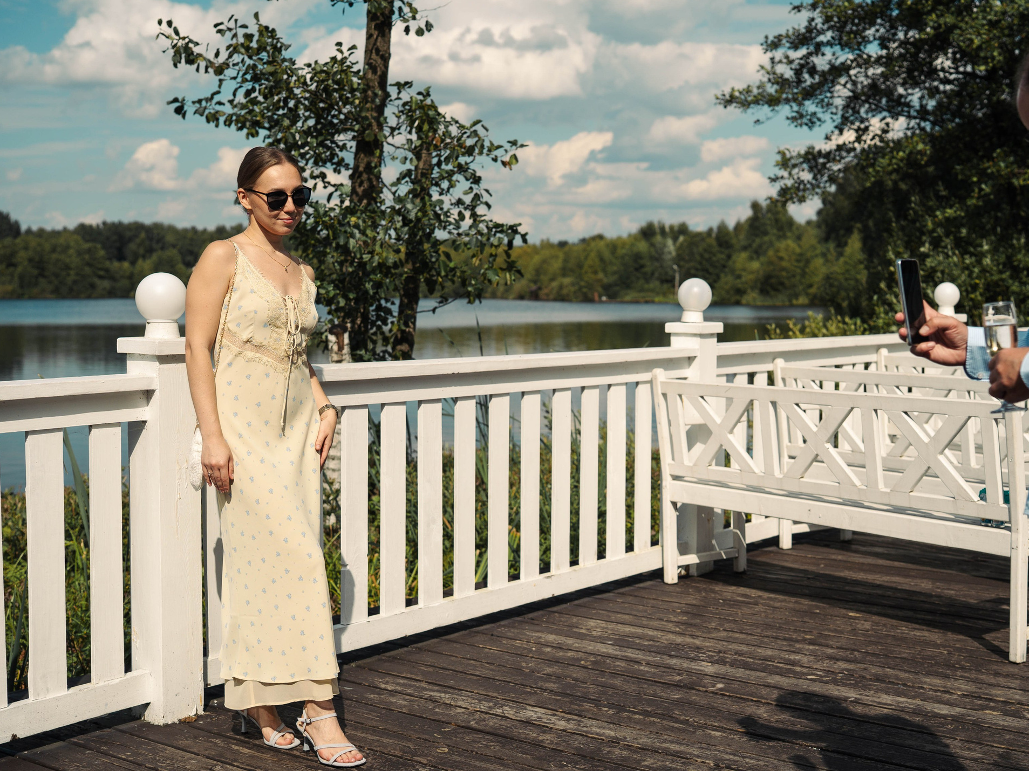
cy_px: 380
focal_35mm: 49
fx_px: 1456
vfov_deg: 29.7
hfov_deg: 38.8
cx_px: 600
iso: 100
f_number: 2.8
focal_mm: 35
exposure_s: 1/4000
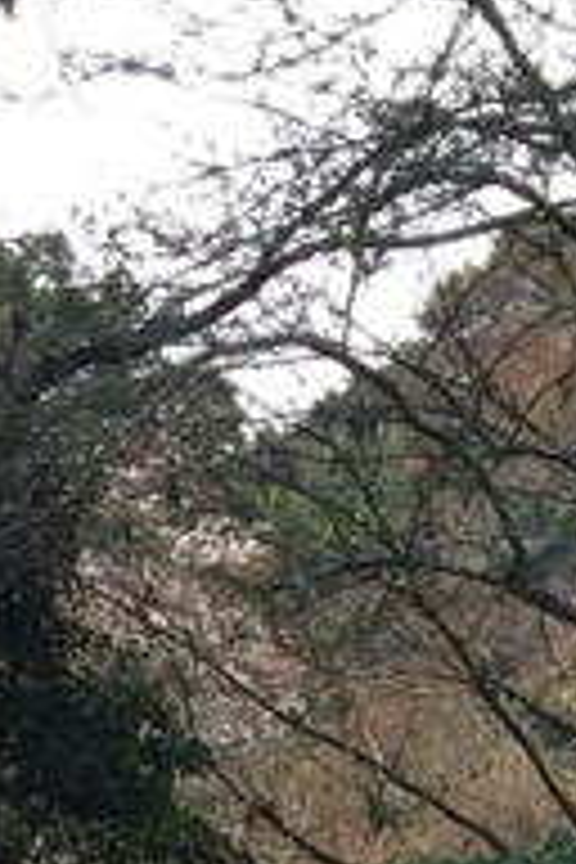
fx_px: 3864
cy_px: 1922
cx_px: -45
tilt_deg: -17.0
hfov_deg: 8.5
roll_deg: +2.4
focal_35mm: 161
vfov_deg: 11.1
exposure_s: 1/476
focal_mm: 4.15
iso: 32
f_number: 2.2
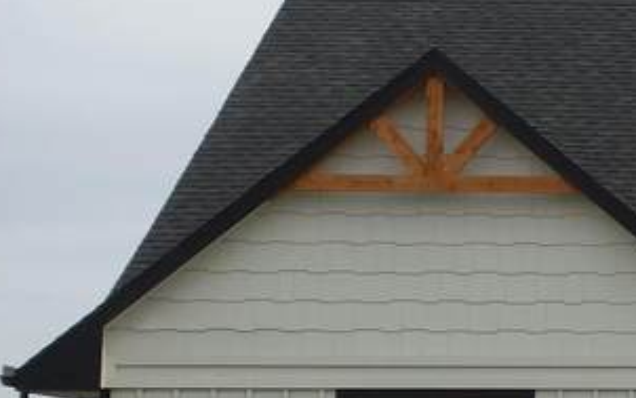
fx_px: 2774
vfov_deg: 8.2
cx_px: 1323
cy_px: 378
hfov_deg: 11.6
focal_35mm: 160
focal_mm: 13.58
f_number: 5.6
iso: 125
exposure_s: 1/500
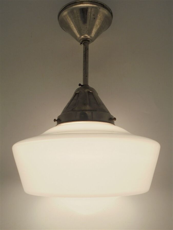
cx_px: 86
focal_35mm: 34
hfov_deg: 41.8
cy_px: 115
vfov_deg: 54.0
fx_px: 227
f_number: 4
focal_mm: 6.1
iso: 100
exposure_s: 1/60
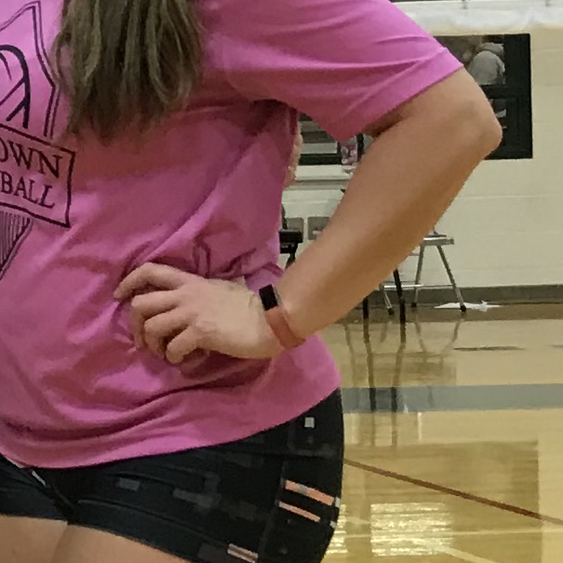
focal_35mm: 165
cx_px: -798
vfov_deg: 10.6
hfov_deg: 9.4
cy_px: 202
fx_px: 3036
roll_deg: +0.6
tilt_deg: +0.1
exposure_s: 1/20
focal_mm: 3.99
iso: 32
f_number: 1.8
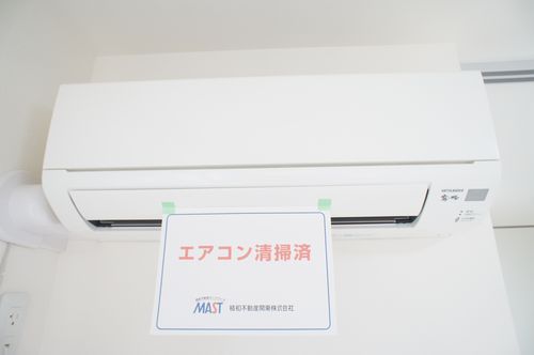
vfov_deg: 53.0
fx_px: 356
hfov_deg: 73.8
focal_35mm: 24
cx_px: 267
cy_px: 178
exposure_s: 1/60
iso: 320
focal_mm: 16
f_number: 4
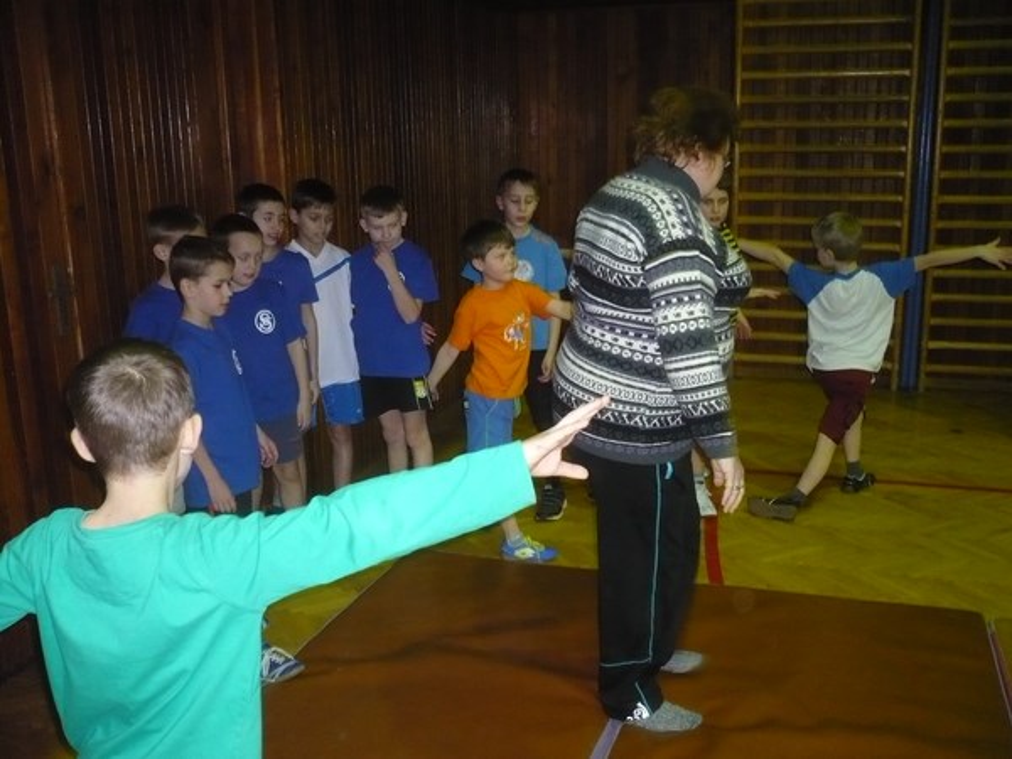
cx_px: 506
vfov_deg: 40.7
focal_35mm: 35
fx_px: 1023
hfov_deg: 52.6
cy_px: 380
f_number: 2.8
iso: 400
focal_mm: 5.8
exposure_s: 1/30
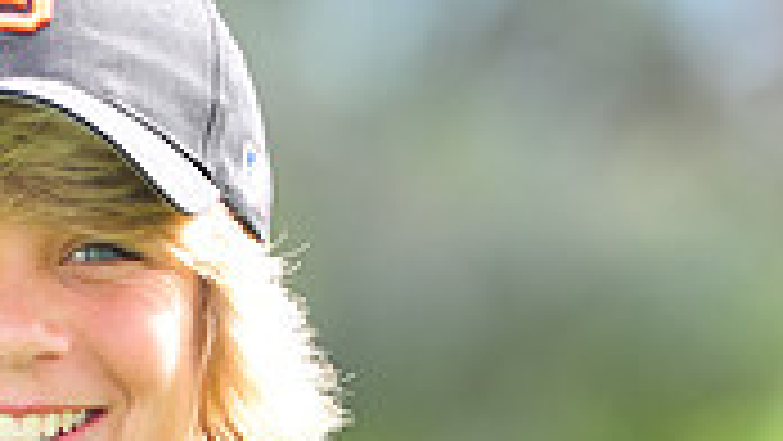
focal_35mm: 647
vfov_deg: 1.9
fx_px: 13437
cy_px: 760
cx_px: 32
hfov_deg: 3.3
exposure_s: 1/160
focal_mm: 185
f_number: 4.5
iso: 200
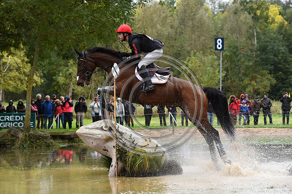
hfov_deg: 20.0
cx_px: 146
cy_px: 97
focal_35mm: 102
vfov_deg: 13.4
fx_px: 827
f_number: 4.5
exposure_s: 1/1250
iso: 800
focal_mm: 102
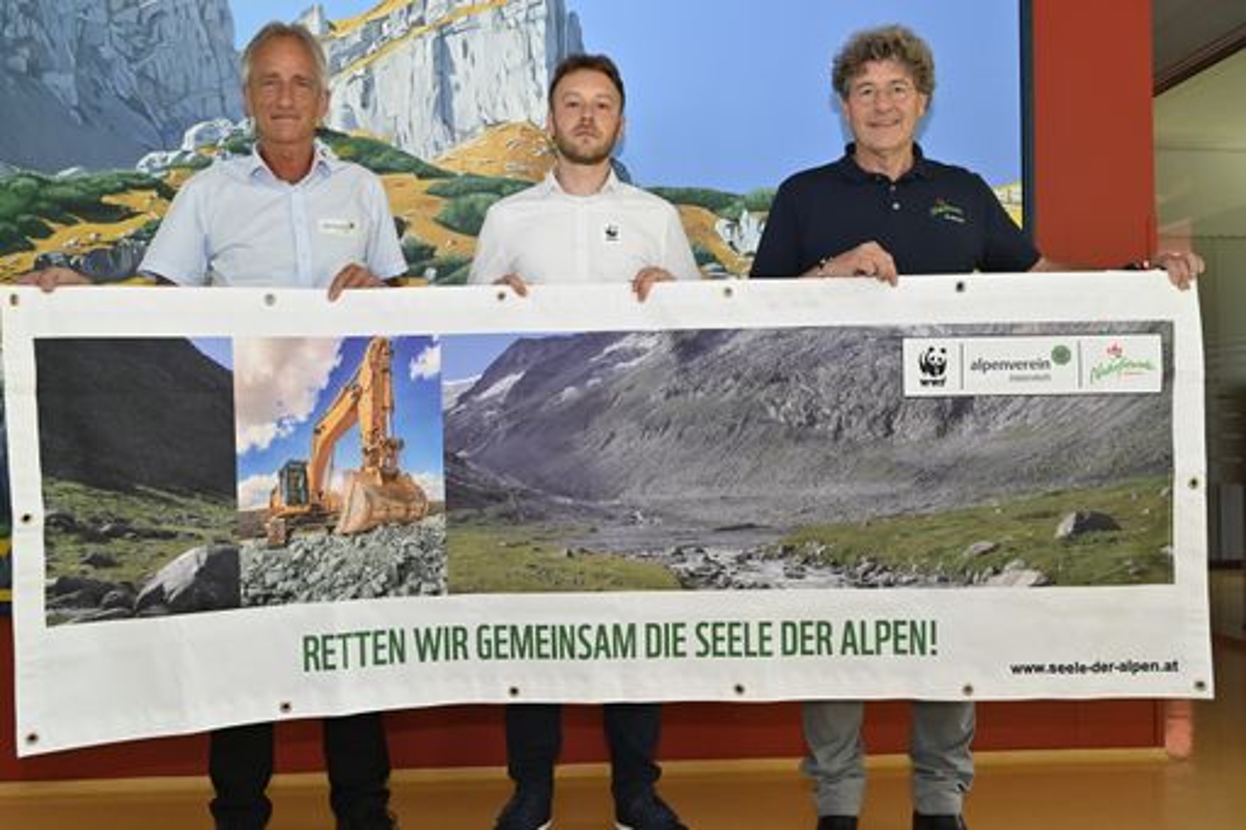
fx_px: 1211
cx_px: 623
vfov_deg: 37.8
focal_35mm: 35
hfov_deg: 54.4
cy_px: 415
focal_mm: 35
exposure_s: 1/60
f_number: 7.1
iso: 1600
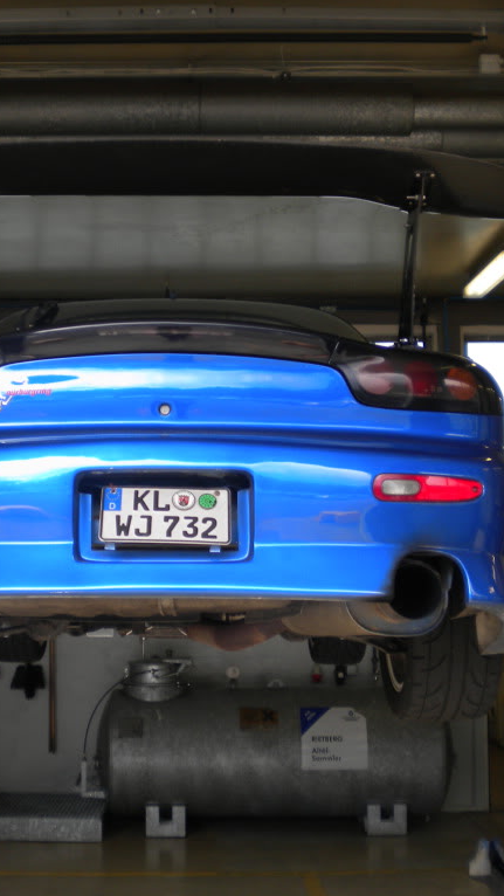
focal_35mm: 51
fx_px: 1211
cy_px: 448
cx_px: 170
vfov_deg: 40.6
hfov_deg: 23.4
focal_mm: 6.3
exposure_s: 1/105
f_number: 3.1
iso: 80
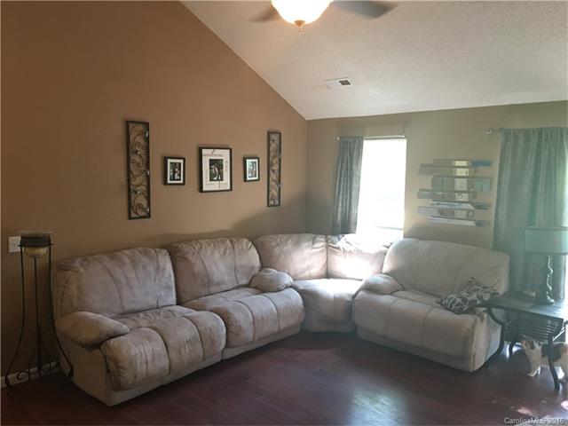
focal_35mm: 29
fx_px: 476
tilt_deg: -4.8
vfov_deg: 48.2
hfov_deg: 61.7
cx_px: 284
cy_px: 213
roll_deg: -0.5
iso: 80
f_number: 2.2
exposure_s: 1/15
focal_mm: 4.15
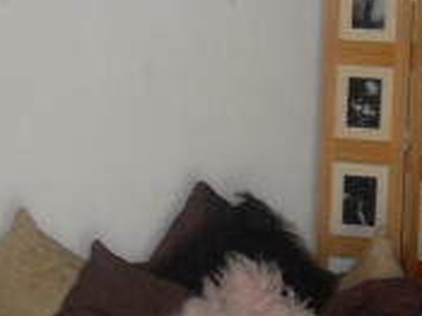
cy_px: 160
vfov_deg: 12.0
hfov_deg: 16.0
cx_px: 274
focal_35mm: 123
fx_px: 1498
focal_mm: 6.3
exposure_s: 1/45
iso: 100
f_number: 2.8
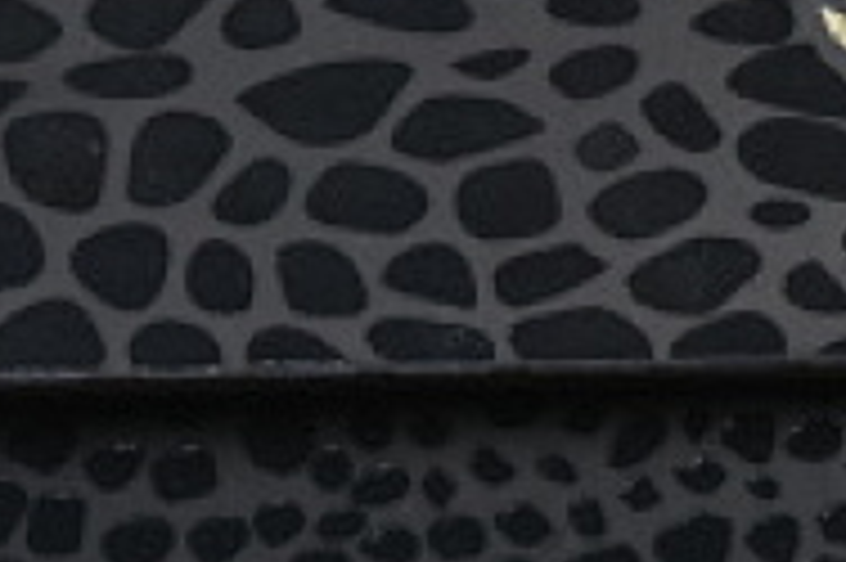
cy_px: 472
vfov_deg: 3.2
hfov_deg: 4.8
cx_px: 9
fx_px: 10143
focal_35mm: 432
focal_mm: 50
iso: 160
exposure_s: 1/60
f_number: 6.3
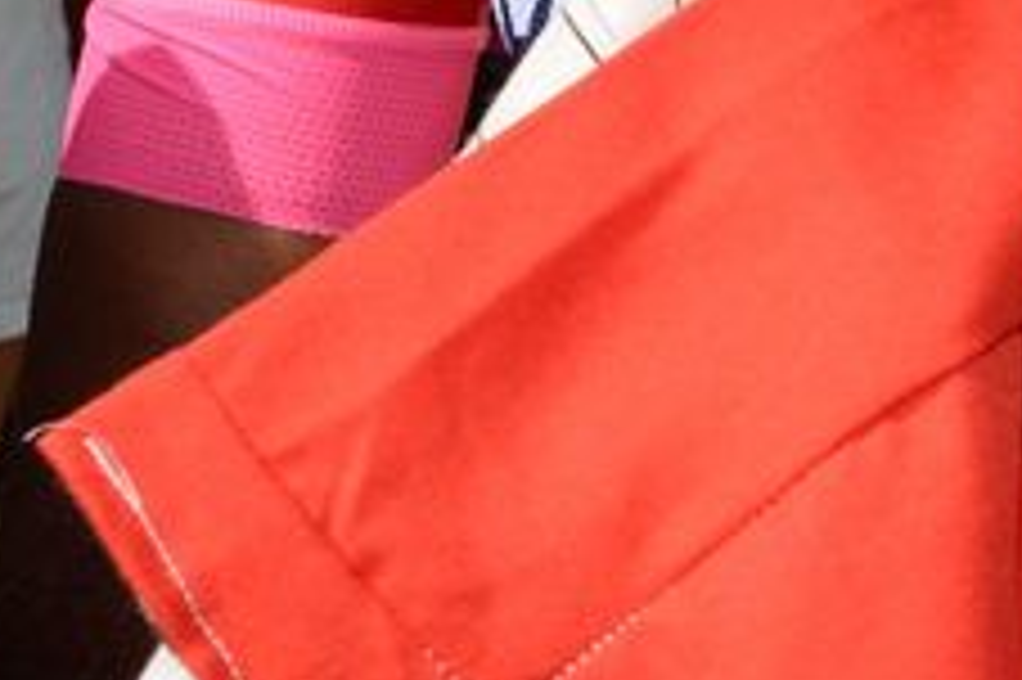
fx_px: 5106
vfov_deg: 7.3
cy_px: -802
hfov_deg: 11.1
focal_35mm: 180
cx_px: 1333
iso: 200
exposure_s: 1/250
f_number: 13
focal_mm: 34
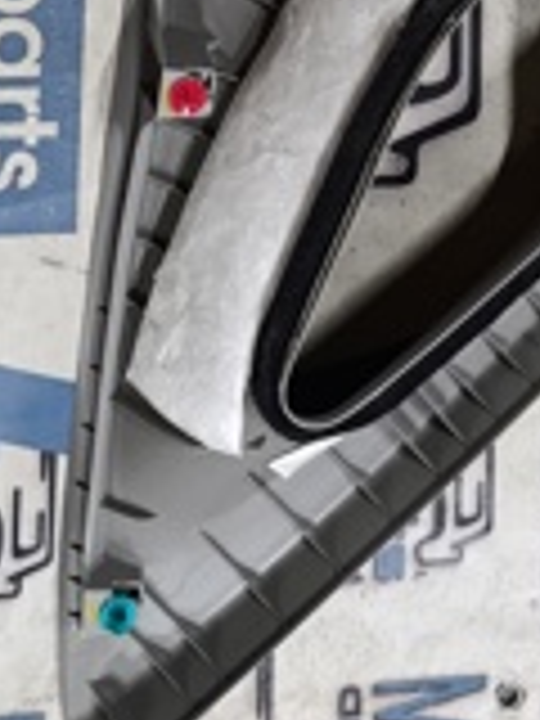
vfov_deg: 24.1
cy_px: -252
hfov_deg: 21.0
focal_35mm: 69
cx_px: 443
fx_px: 1435
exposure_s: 1/33.3
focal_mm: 6.14
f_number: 1.6
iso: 1250
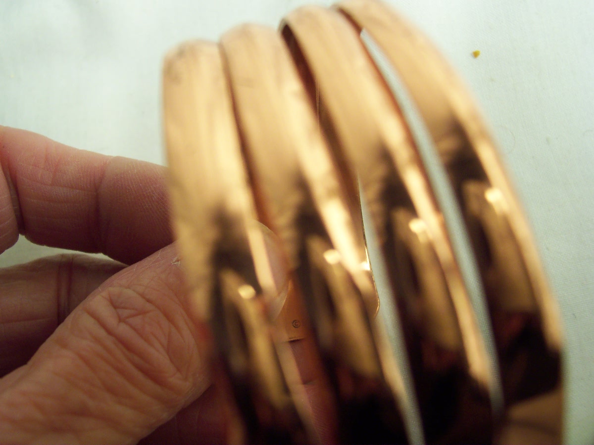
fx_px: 635
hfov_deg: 50.1
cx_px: 297
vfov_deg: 38.7
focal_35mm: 37
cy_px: 222
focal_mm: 5.6
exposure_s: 1/60
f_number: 2.8
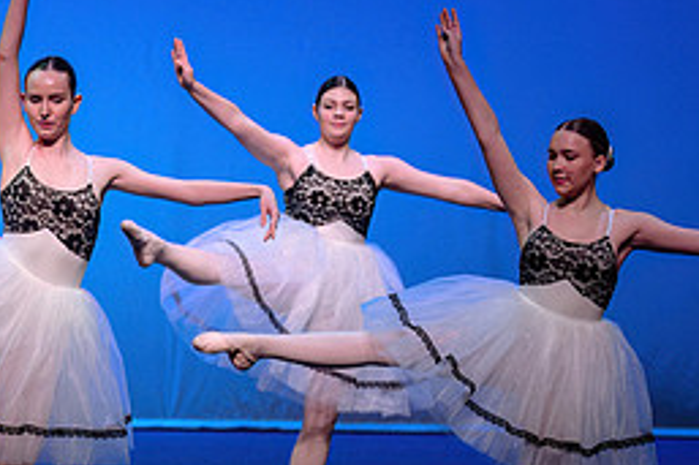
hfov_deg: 8.1
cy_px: 254
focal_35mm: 254
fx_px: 4928
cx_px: 96
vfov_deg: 5.4
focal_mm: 110
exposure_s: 1/320
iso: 1000
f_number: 2.8
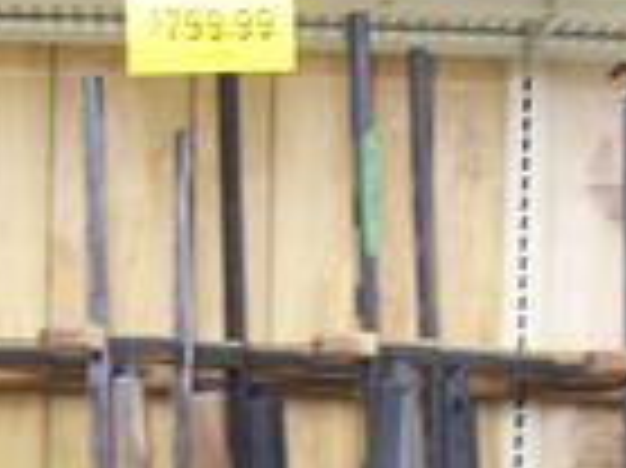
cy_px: 720
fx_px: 2313
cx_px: 439
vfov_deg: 11.1
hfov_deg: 15.4
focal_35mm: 128
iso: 140
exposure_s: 1/10
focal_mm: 6.3
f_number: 2.8
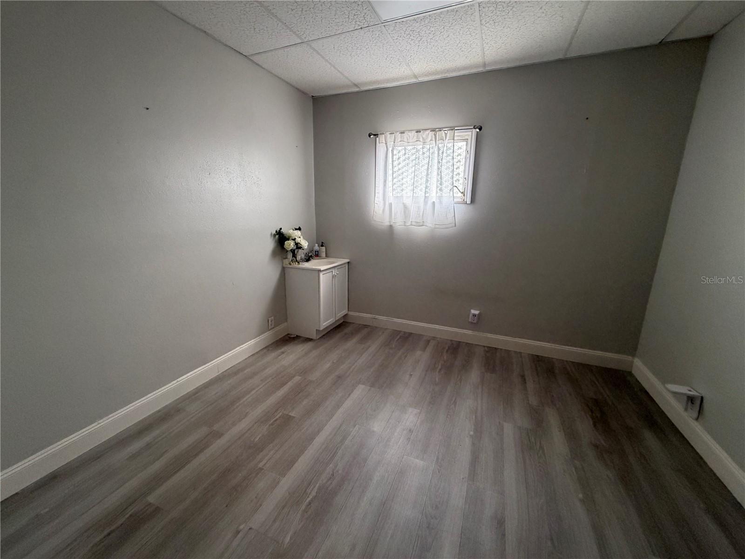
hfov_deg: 102.1
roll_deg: -1.6
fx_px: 301
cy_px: 280
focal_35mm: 14
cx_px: 372
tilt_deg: -12.4
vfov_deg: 85.7
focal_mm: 2.22
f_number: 2.2
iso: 320
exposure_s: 1/60
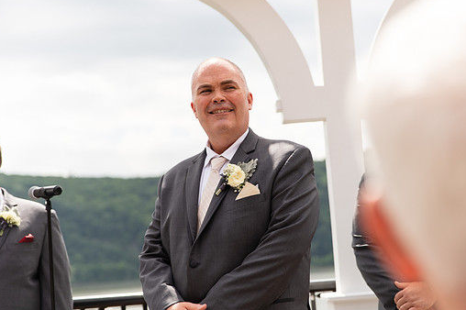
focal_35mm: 80
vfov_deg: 17.0
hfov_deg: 25.4
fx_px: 1035
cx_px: 245
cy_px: 152
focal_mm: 70
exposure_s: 1/2500
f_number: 2.8
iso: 125
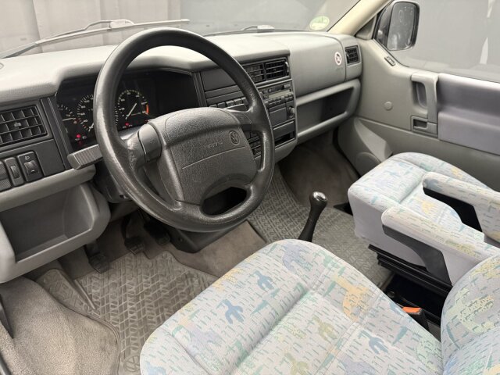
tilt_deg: -30.5
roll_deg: -5.7
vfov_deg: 56.8
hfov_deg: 71.6
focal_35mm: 24
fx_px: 347
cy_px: 188
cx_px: 250
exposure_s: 1/49
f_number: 1.78
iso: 500
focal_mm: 6.76
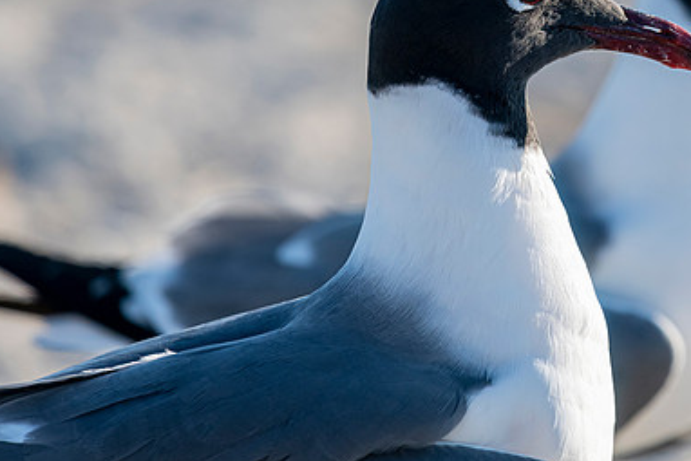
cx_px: 637
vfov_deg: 2.1
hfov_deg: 3.2
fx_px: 12500
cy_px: 3
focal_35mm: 651
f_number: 5.6
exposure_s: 1/2000
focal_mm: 300
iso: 500
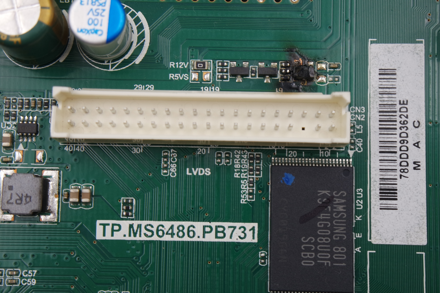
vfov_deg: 18.9
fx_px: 880
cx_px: 220
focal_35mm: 72
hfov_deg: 28.1
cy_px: 146
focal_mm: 27
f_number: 5.6
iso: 200
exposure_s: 1/80
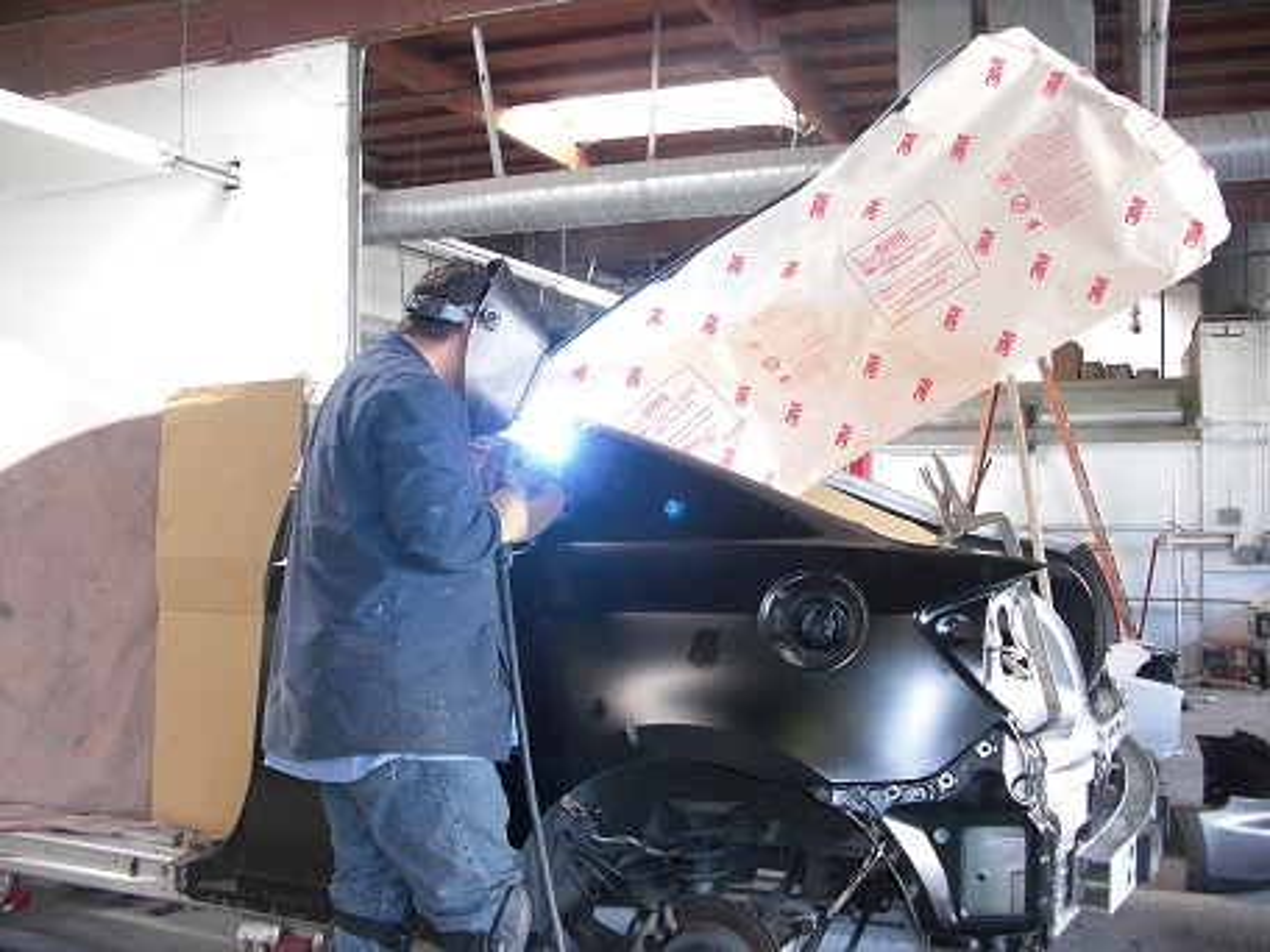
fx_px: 1321
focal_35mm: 36
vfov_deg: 39.7
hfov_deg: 51.4
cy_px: 476
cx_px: 635
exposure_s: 1/60
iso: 200
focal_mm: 6.3
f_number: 2.8
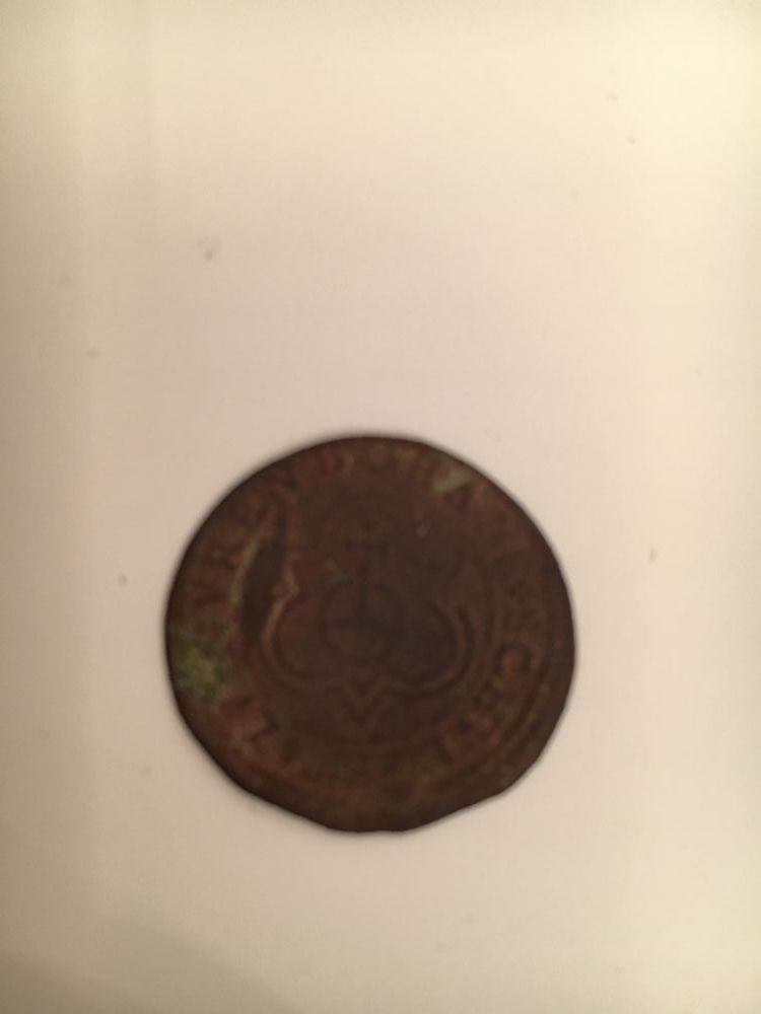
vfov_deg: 61.7
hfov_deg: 48.2
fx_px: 850
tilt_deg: -83.8
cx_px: 380
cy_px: 507
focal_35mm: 29
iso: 200
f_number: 2.2
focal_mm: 4.15
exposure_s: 1/25
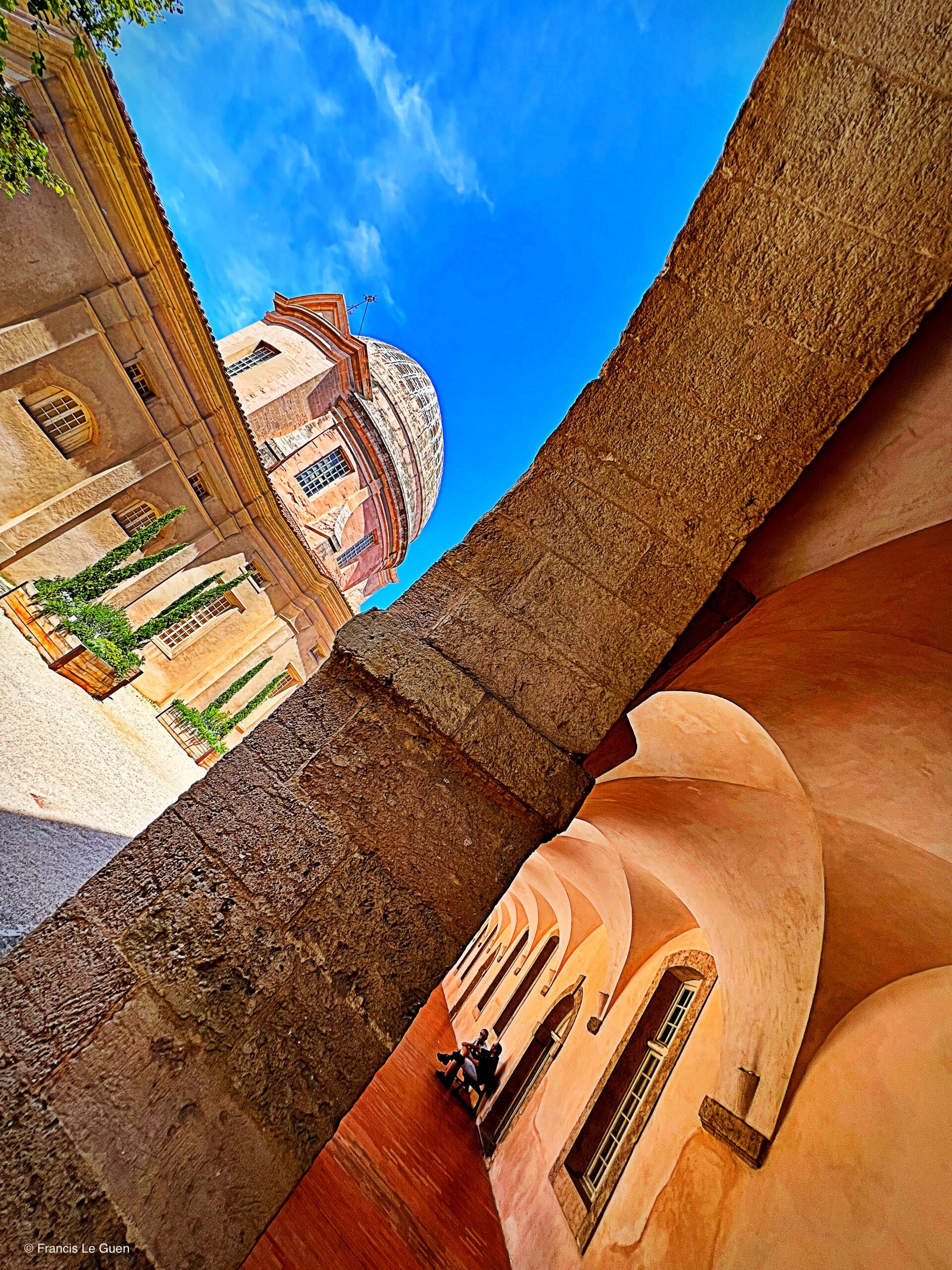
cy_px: 635
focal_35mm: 13
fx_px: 477
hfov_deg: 89.9
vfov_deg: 106.2
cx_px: 476
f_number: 1.8
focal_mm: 1.57
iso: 32
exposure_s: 1/438
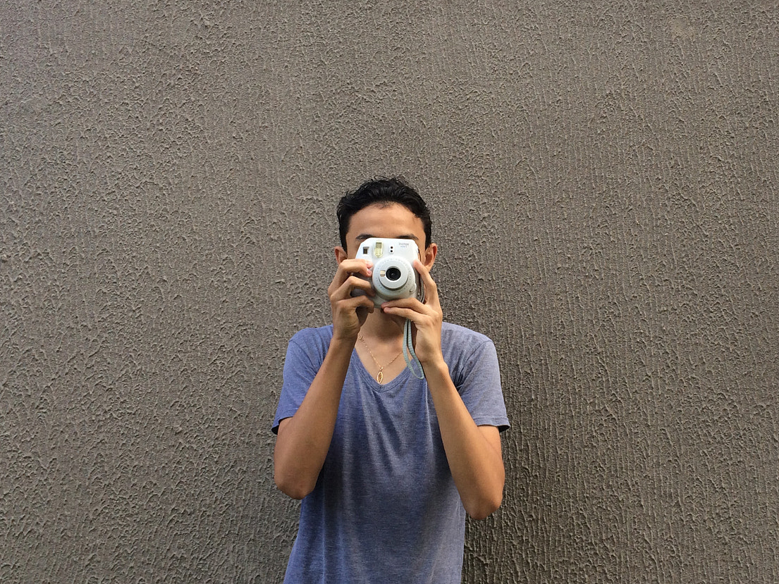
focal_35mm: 42
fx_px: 945
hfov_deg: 44.4
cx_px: 485
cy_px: 275
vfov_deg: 34.3
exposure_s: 1/120
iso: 50
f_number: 2.2
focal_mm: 4.15
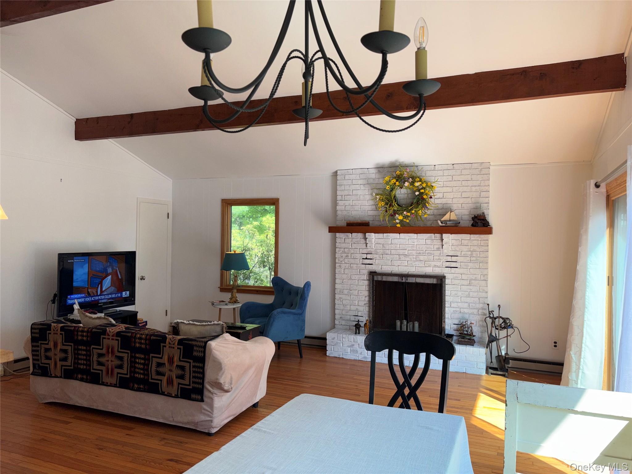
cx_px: 316
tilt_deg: +0.4
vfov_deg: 53.1
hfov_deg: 67.3
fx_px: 475
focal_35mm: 26
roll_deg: -0.7
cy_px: 237
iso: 40
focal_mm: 5.96
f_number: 1.6
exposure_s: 1/279
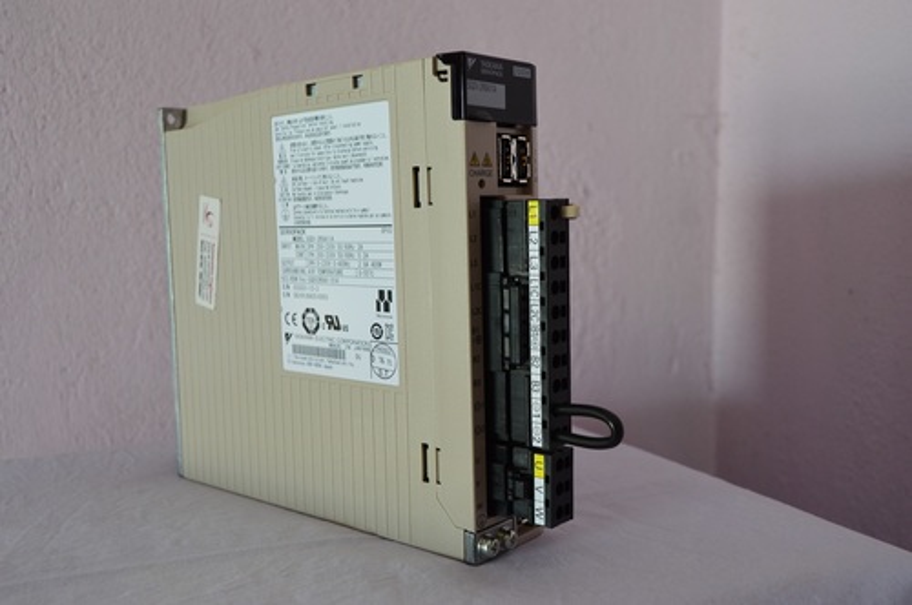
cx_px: 456
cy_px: 302
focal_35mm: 36
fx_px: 911
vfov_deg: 36.8
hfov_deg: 53.2
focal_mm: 24
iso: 400
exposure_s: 1/30
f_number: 7.1
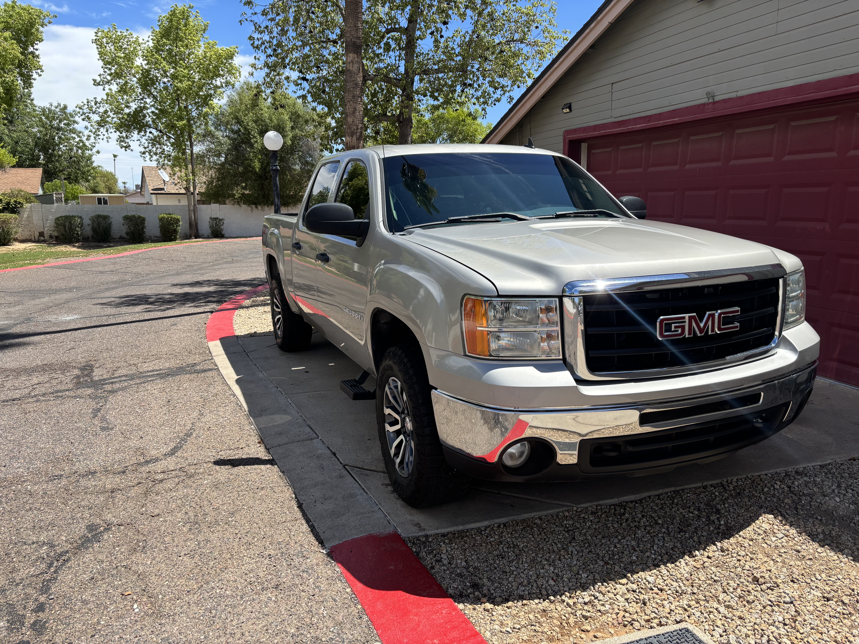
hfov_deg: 67.3
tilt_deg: -8.6
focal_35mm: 26
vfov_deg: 53.1
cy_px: 322
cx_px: 430
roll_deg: +0.1
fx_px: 645
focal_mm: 5.96
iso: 50
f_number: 1.6
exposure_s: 1/2242
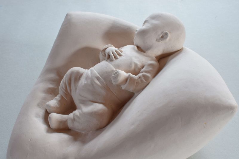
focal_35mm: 39
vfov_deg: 34.2
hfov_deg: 49.6
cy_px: 80
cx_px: 120
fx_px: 259
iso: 100
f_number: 18
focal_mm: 26
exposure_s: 1.3
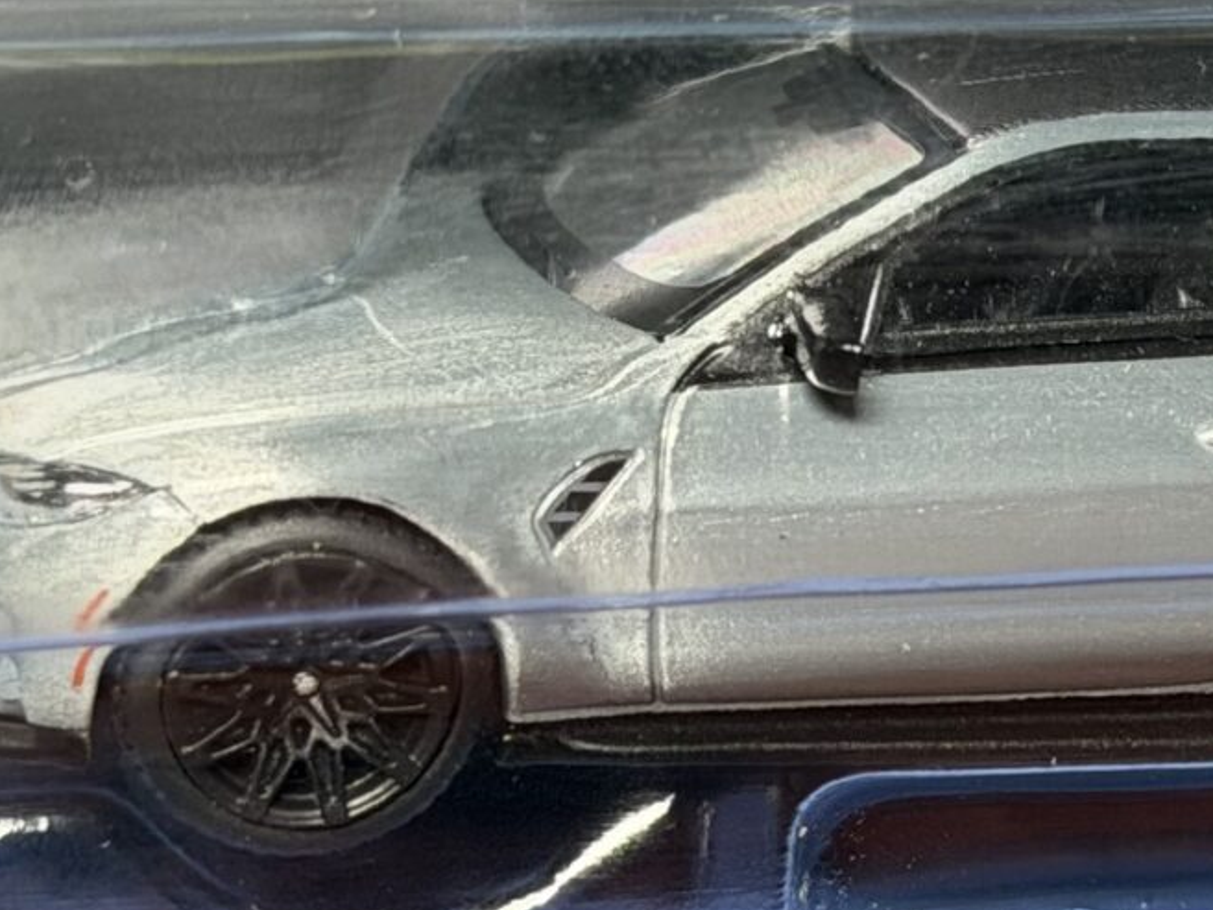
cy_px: 288
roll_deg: +2.0
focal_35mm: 187
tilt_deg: -2.9
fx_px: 6554
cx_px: 999
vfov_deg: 7.9
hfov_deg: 10.5
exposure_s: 1/86
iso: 100
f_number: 1.78
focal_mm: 6.76
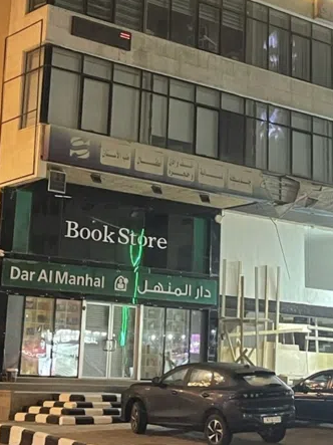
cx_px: 239
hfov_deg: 19.0
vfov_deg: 25.1
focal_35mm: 77
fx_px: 988
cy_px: 119
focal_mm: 5.1
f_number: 1.6
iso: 400
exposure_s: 1/33
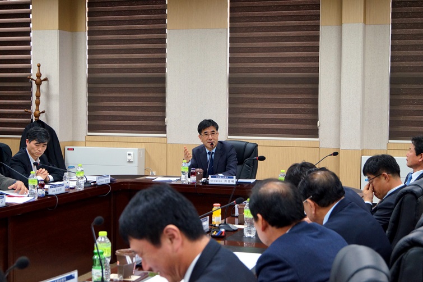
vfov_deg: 20.1
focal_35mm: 68
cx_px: 212
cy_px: 141
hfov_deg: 29.9
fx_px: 792
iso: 800
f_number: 5.6
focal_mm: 45
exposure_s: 1/80
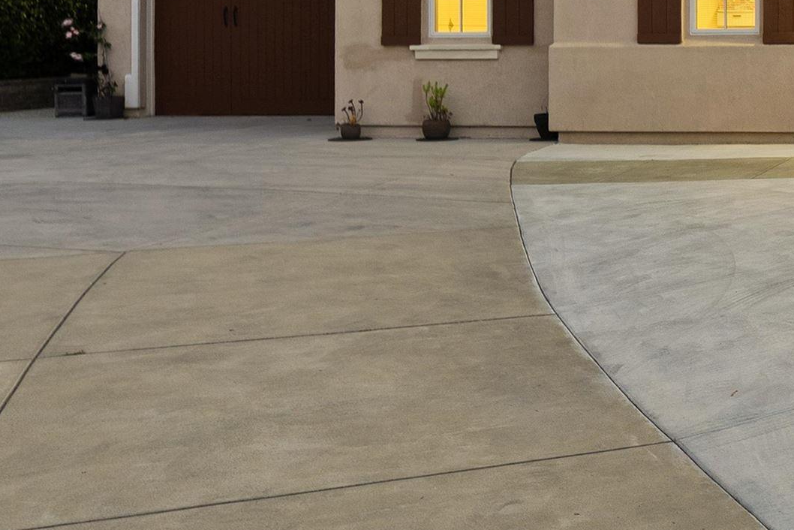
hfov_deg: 29.1
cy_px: -190
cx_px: 911
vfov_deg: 20.1
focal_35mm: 61
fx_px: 1346
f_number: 8
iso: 640
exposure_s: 2
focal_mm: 21
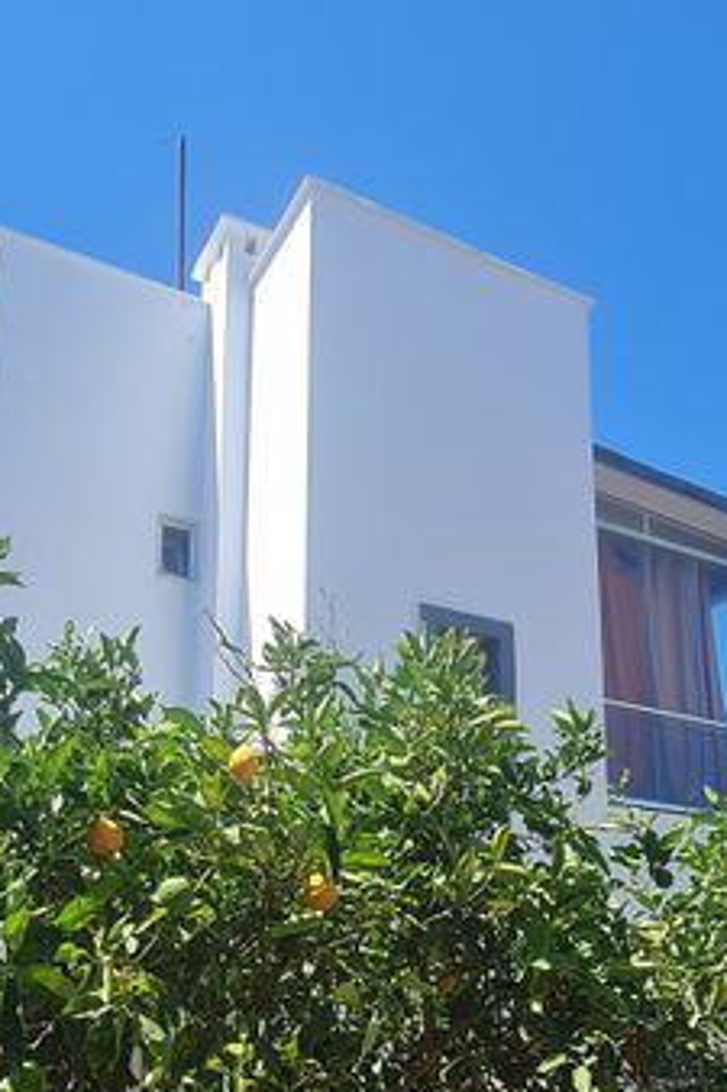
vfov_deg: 55.9
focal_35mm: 32
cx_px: 362
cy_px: 821
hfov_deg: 41.1
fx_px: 970
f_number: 2.2
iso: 50
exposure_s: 1/928
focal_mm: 1.74
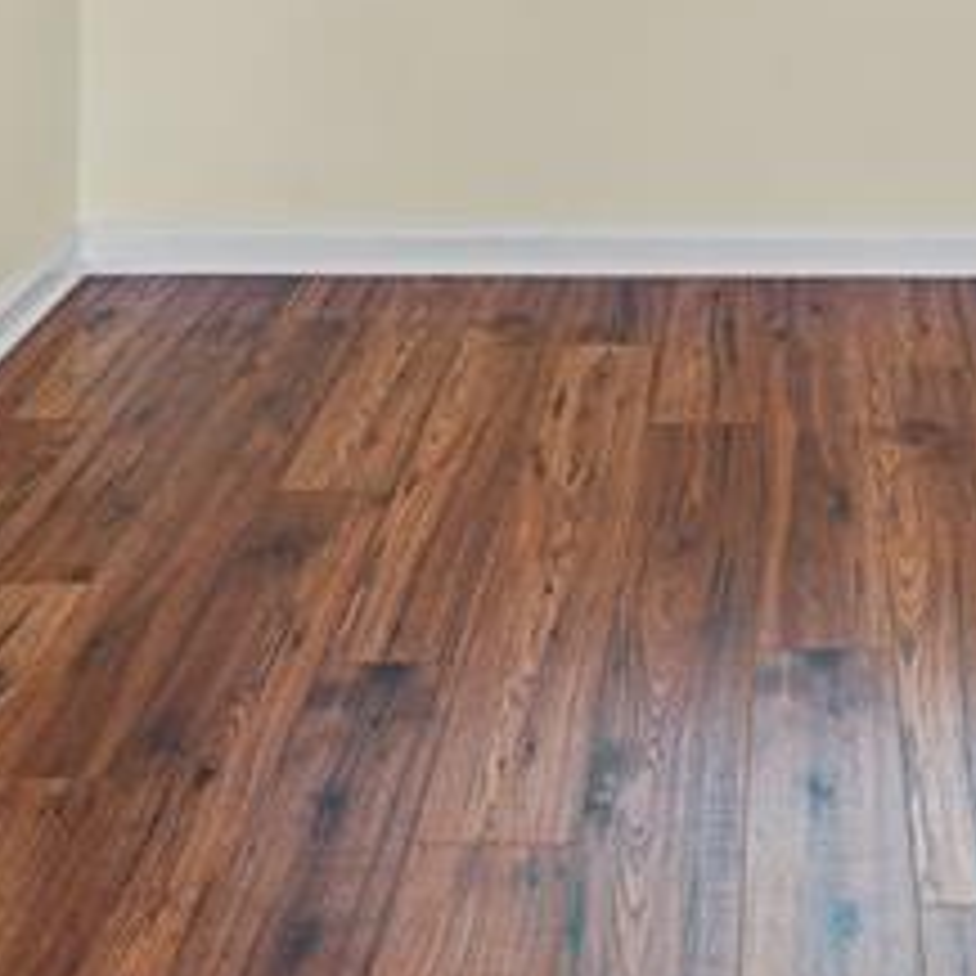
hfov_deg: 26.2
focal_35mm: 64
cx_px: 828
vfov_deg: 23.0
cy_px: -391
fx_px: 2042
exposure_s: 1/30
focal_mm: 16
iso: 400
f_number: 2.8
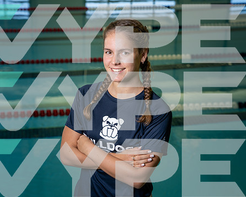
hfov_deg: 23.6
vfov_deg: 18.9
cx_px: 106
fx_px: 590
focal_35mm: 81
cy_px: 101
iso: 200
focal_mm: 66
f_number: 4.5
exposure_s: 1/250
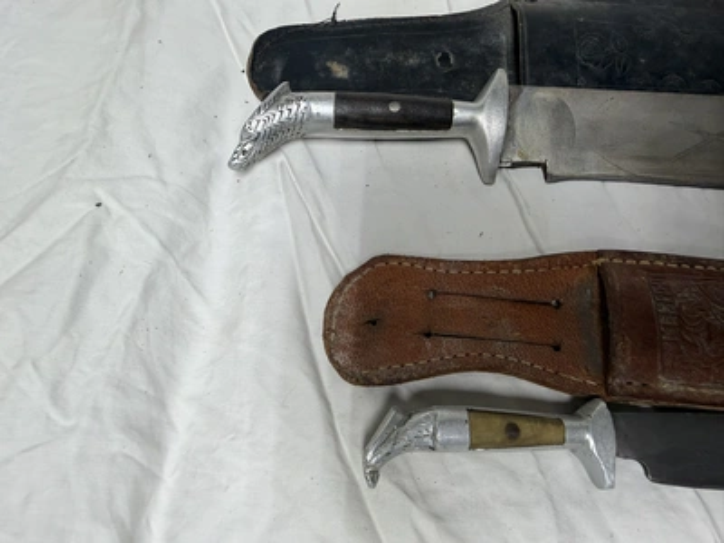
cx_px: 362
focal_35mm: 24
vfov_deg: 56.8
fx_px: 502
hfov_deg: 71.6
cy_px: 272
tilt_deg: -73.8
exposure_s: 1/120
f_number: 2.2
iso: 100
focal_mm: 2.22
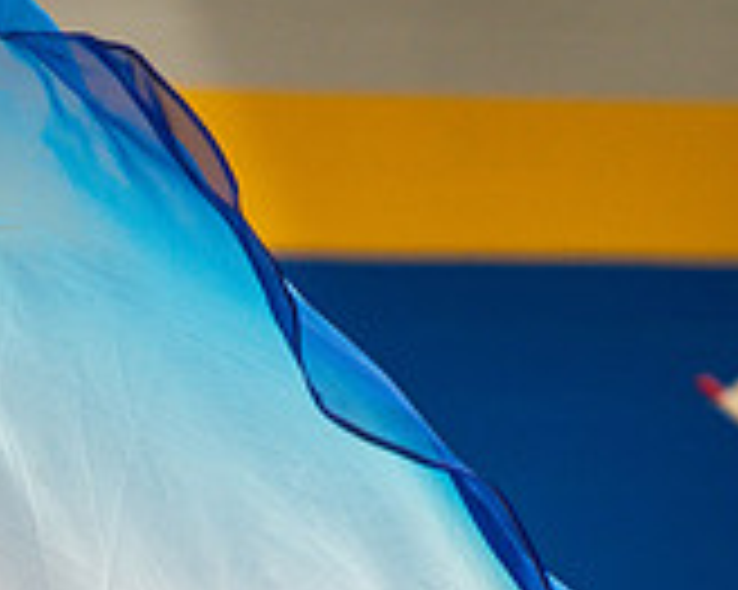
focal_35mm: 515
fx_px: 11242
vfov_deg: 3.0
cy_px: 995
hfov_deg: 3.8
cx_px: 266
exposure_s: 1/500
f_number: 4
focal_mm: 200
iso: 3600
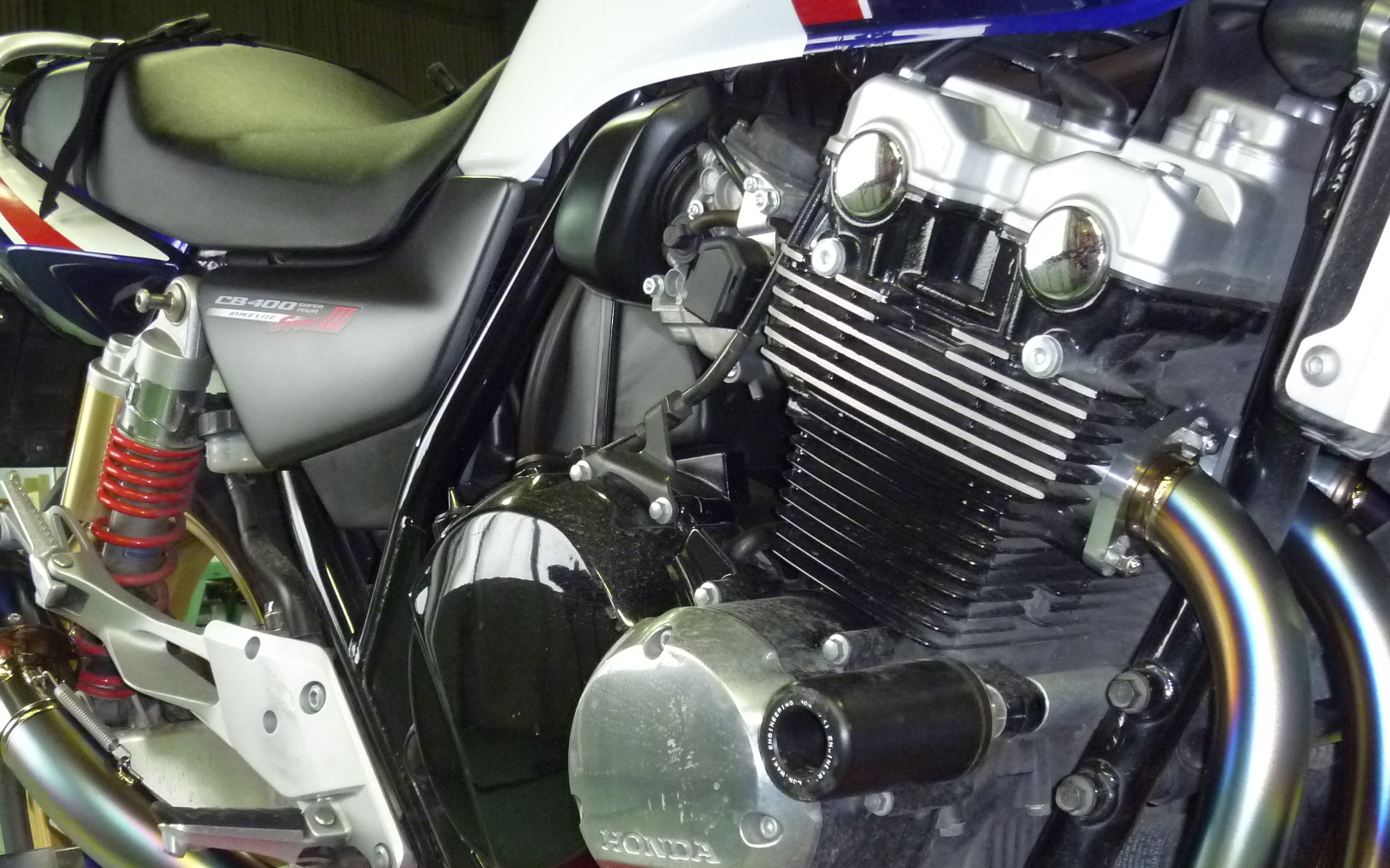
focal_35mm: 47
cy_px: 636
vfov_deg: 27.1
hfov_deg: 42.7
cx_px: 681
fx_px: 1780
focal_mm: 6.3
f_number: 3.5
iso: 400
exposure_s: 1/30
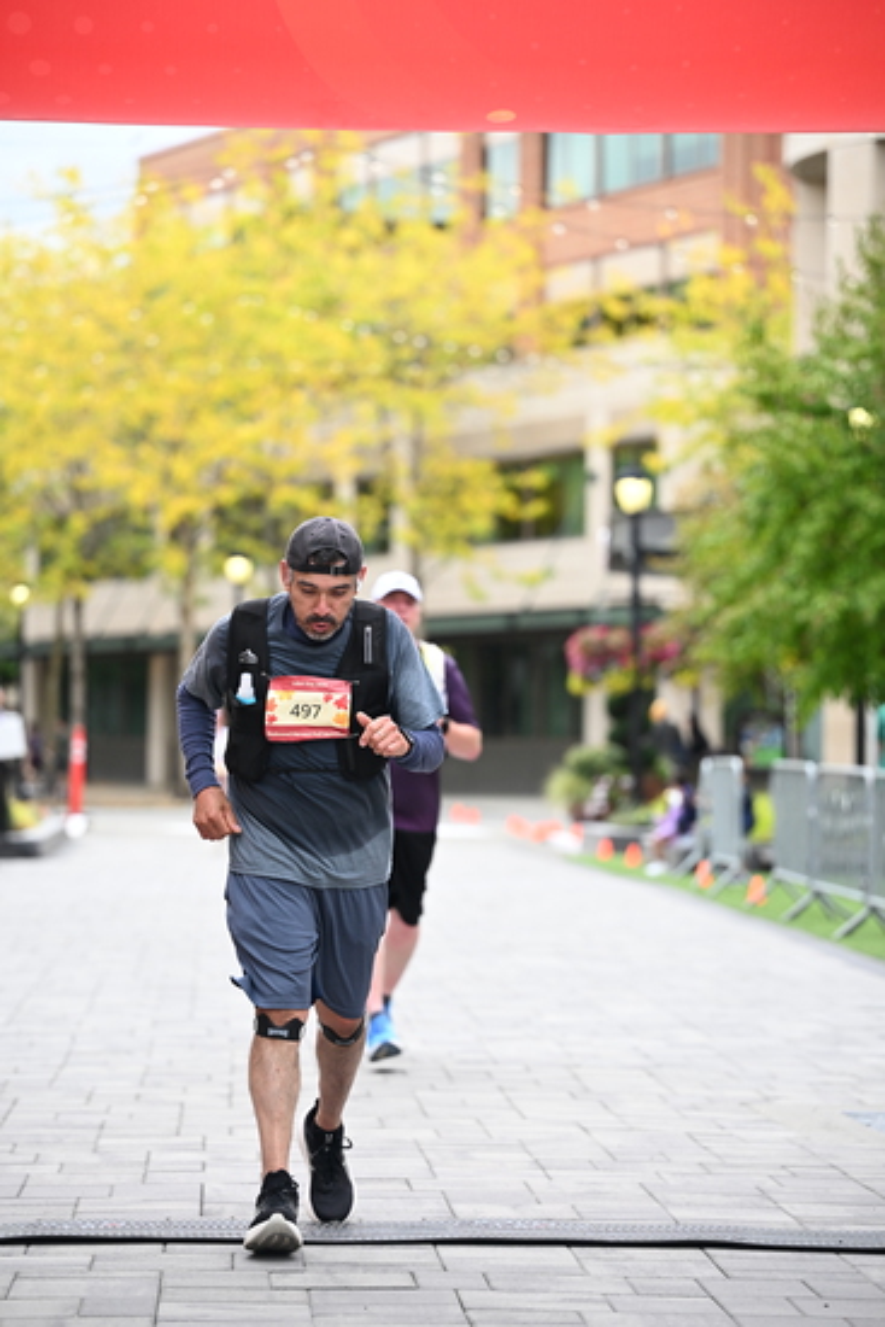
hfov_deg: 11.9
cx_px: 442
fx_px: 4238
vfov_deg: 17.8
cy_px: 664
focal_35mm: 115
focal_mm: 115
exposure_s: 1/1600
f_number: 2.8
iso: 640
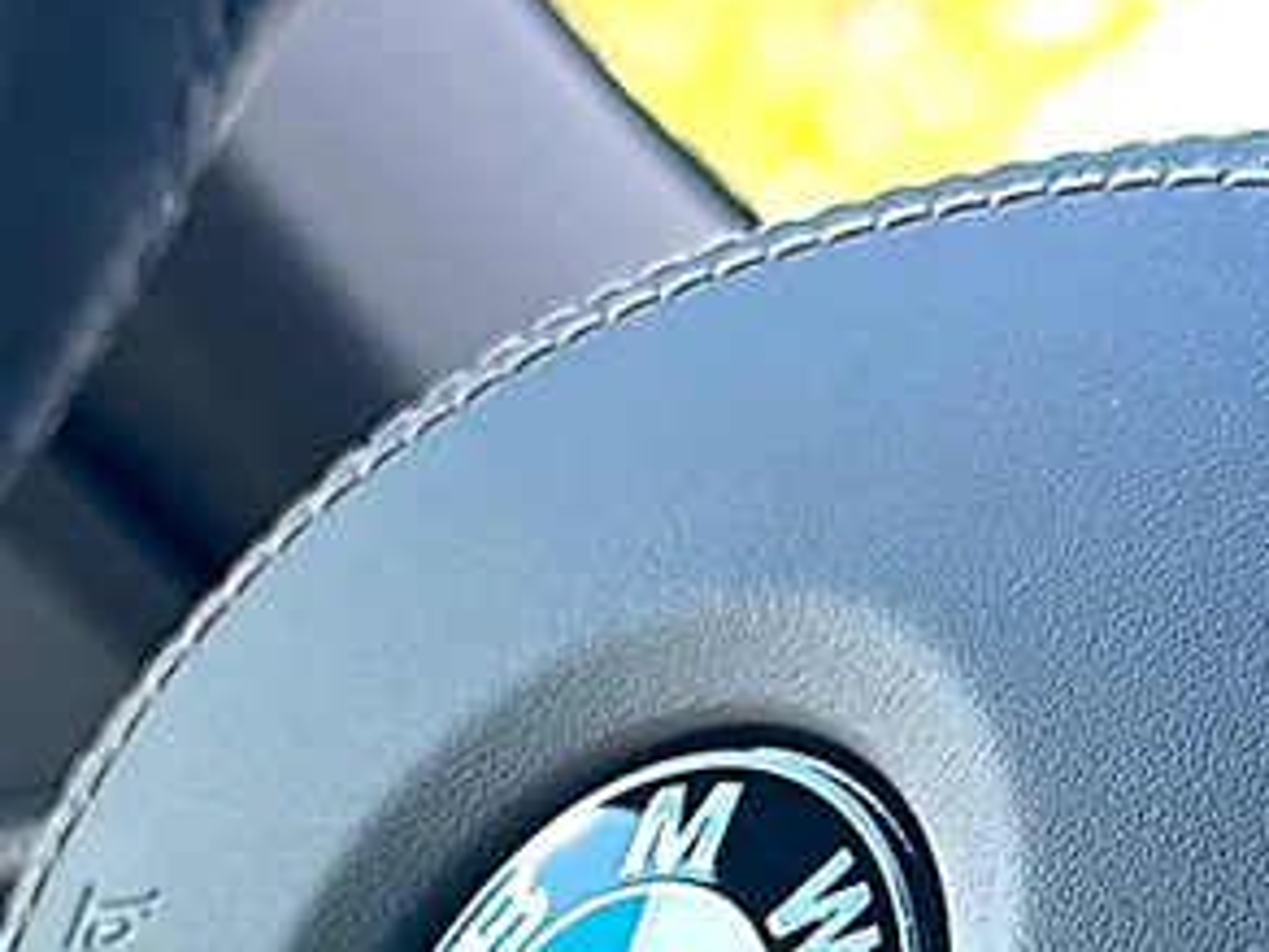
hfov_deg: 19.0
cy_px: 1054
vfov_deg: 14.0
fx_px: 3776
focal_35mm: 103
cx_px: 478
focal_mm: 6.86
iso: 100
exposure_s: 1/373
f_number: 1.78
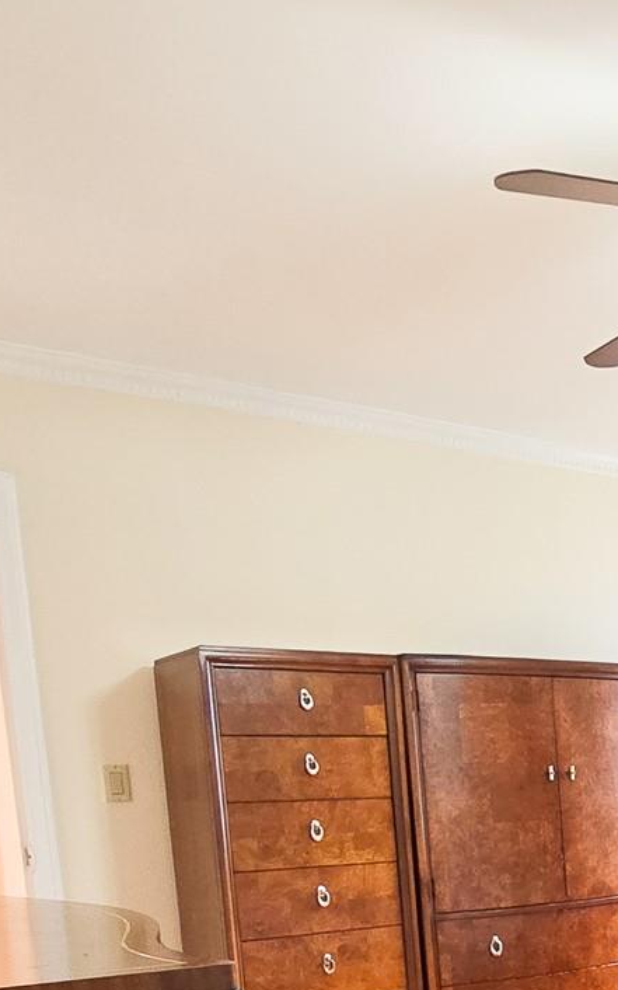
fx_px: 1078
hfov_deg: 25.6
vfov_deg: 43.9
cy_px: 931
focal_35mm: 40
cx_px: 879
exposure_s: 1/60
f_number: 2.2
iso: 200
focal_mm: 2.2
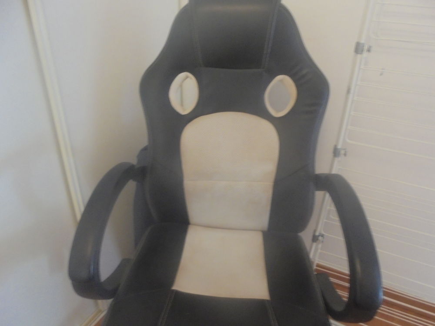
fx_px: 327
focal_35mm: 26
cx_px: 218
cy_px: 163
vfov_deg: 53.1
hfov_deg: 67.3
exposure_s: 1/5
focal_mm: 4.6
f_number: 3.5
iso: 400
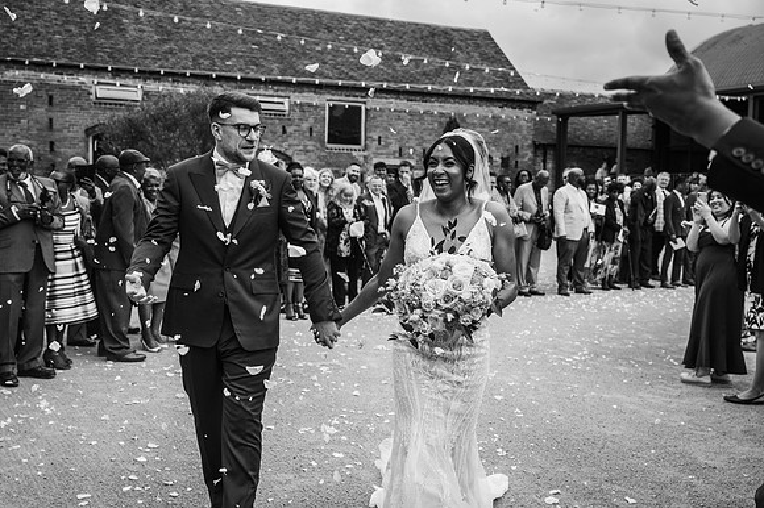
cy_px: 254
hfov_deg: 46.4
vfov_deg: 31.9
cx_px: 382
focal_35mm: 42
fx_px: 891
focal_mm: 42
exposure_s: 1/1000
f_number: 5
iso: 250
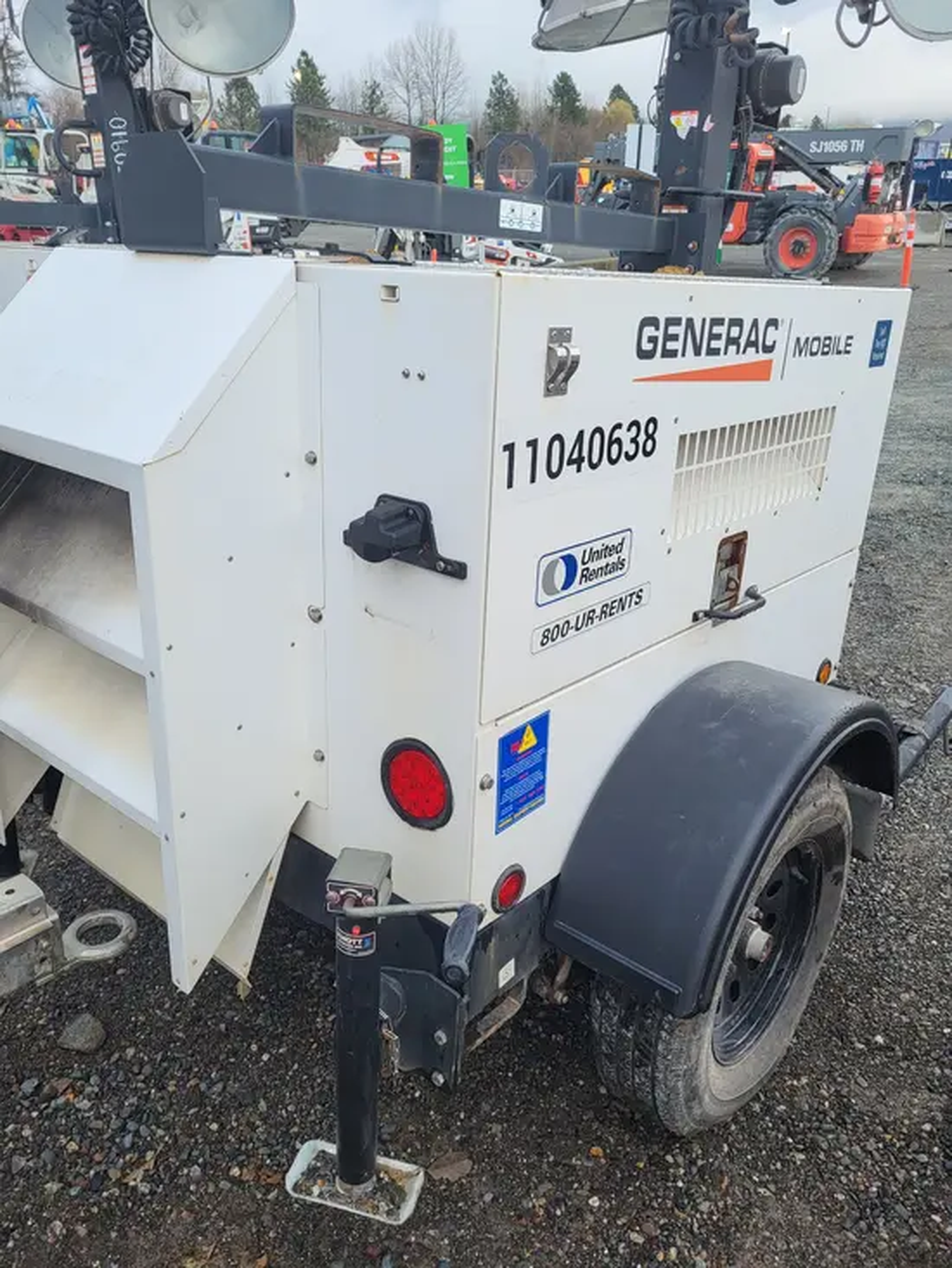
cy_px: 634
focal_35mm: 26
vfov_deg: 67.3
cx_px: 476
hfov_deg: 53.1
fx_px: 953
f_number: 1.8
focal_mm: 5.4
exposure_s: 1/461
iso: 40
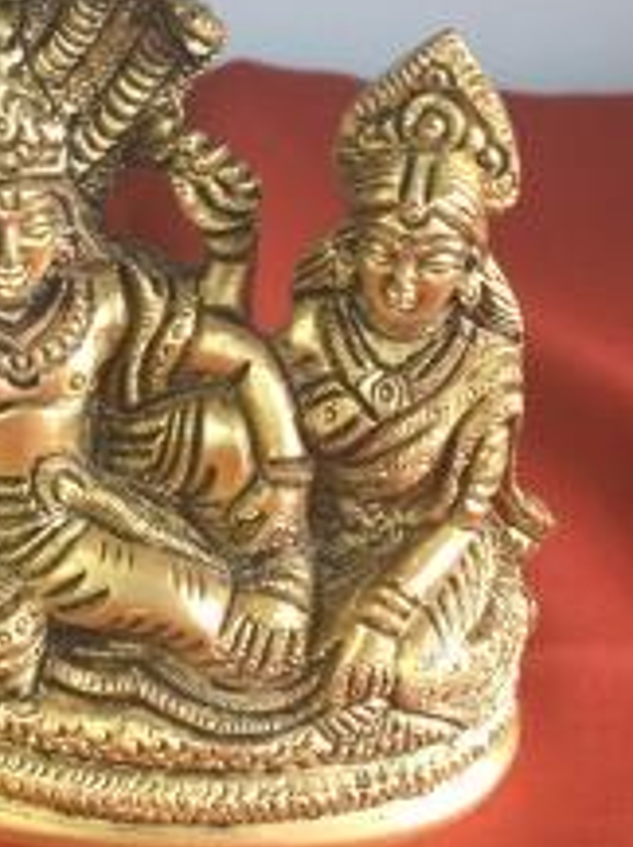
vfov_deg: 32.1
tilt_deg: -28.0
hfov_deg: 24.0
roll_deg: +0.2
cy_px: 324
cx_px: 137
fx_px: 1467
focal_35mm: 60
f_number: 2.2
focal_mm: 4.15
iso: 50
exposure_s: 1/15
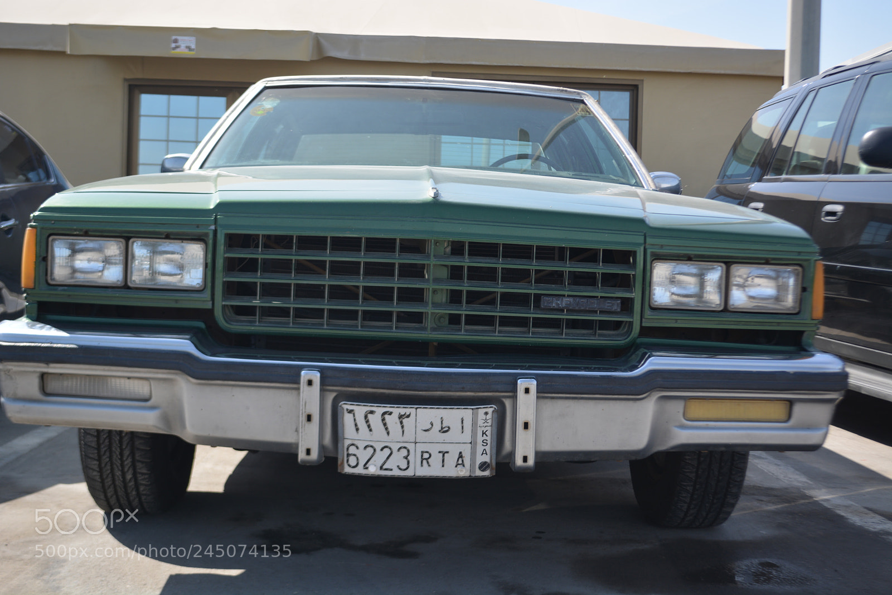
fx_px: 1115
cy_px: 298
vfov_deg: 29.9
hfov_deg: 43.6
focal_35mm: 45
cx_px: 446
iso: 100
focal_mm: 30
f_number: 4.5
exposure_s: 1/400
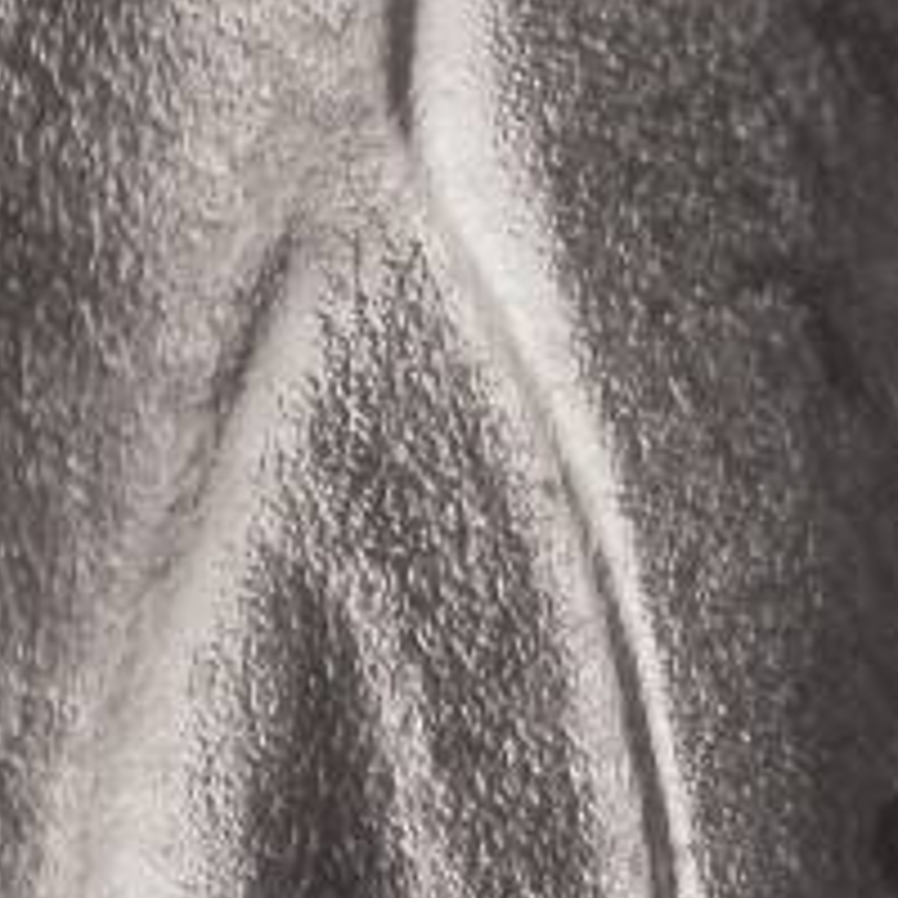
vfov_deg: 5.4
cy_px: 916
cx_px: 750
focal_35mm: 323
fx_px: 9480
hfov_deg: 5.4
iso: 100
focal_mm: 23.7
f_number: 4.2
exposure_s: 1/20.2
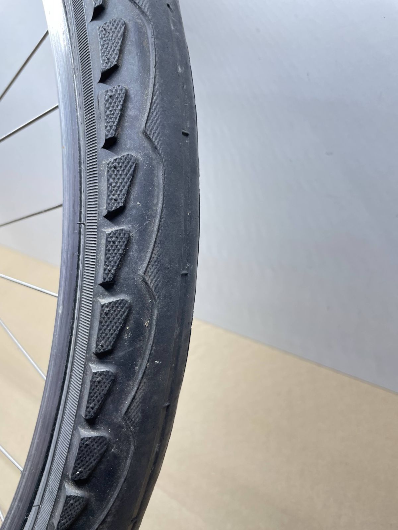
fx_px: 399
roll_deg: +18.8
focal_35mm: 26
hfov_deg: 53.1
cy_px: 265
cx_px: 199
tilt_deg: -37.5
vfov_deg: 67.3
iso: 125
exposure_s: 1/100
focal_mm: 4.2
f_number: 1.6
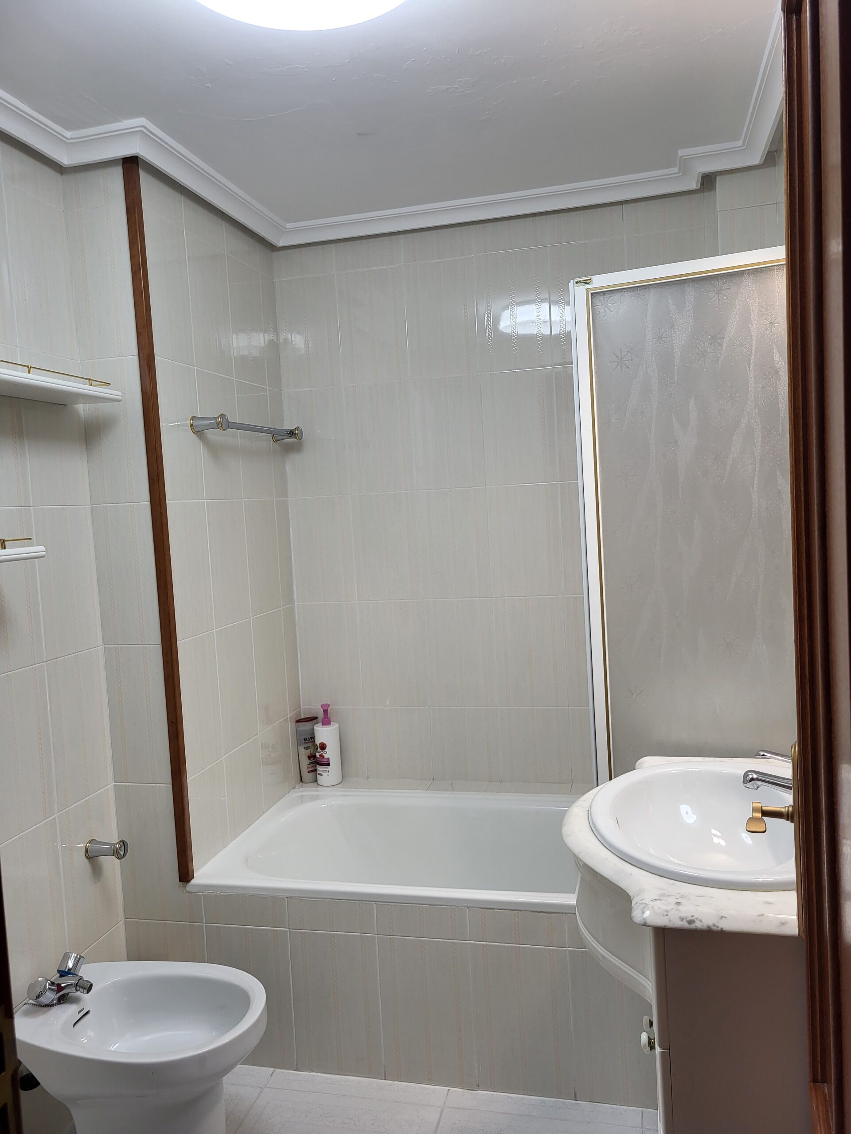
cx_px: 426
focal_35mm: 26
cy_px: 567
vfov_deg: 67.3
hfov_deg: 53.1
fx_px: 852
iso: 100
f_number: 1.8
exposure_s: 1/100
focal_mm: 5.4
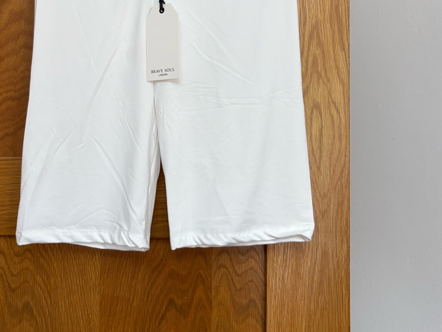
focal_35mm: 44
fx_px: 562
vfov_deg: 32.3
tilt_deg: +2.6
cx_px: 180
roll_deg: -0.7
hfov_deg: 42.8
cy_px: 86
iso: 125
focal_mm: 5.96
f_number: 1.6
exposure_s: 1/120
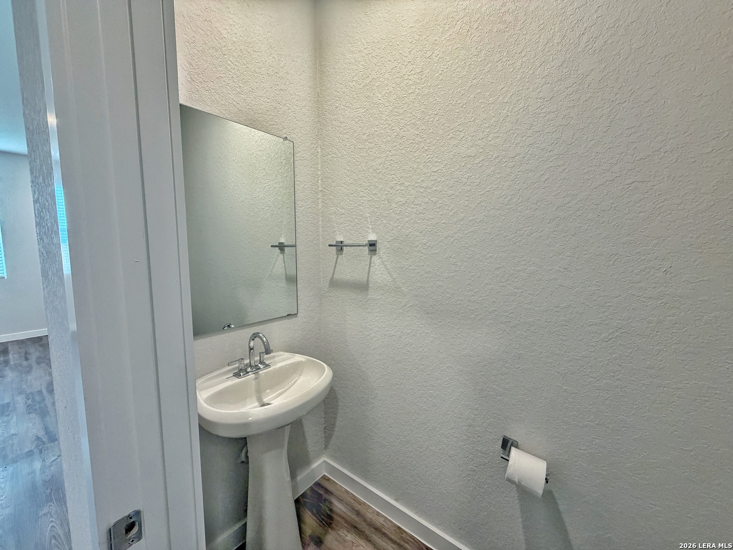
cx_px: 366
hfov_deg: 102.1
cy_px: 275
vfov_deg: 85.7
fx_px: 296
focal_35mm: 14
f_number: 2.2
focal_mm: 2.22
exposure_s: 1/120
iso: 320
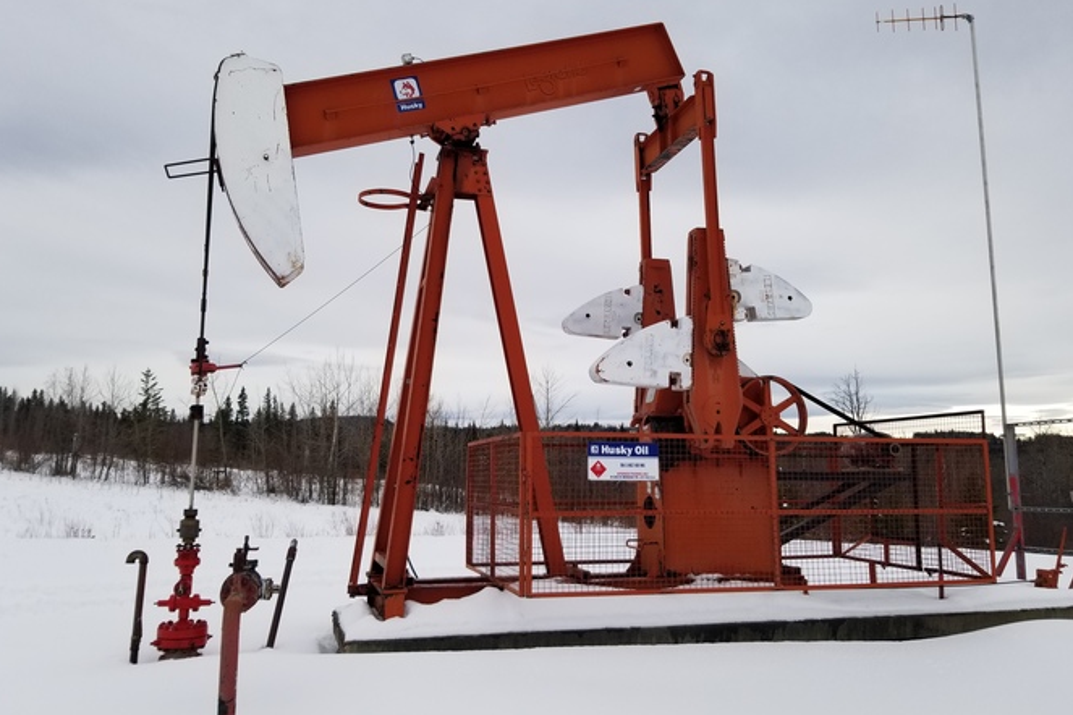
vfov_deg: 44.9
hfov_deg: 63.6
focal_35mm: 29
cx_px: 567
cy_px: 332
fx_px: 864
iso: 50
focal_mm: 4.25
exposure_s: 1/460
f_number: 1.7
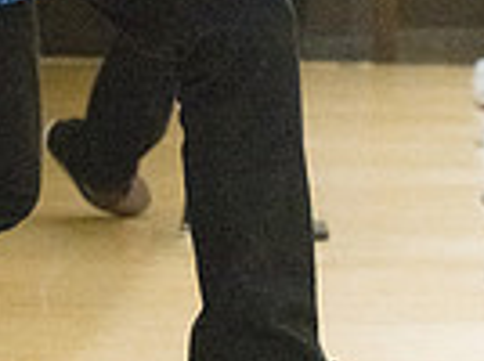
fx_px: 4075
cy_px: -222
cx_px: 191
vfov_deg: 5.0
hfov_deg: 6.8
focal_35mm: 292
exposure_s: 1/1000
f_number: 4.5
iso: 10000
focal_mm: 70
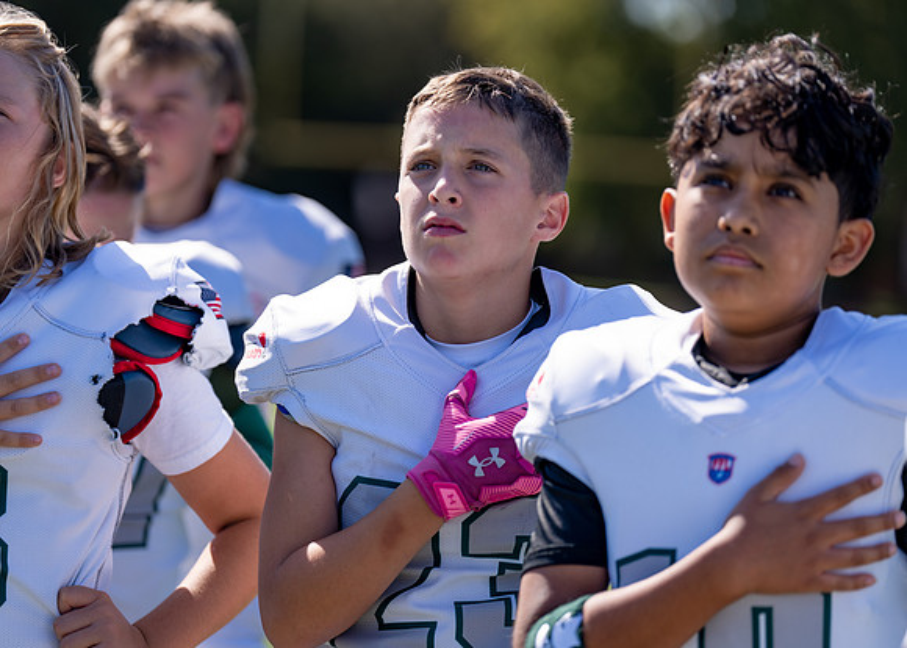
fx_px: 4129
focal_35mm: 160
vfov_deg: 9.0
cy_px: 319
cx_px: 432
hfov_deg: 12.5
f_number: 2.8
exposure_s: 1/1250
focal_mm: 146
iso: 100
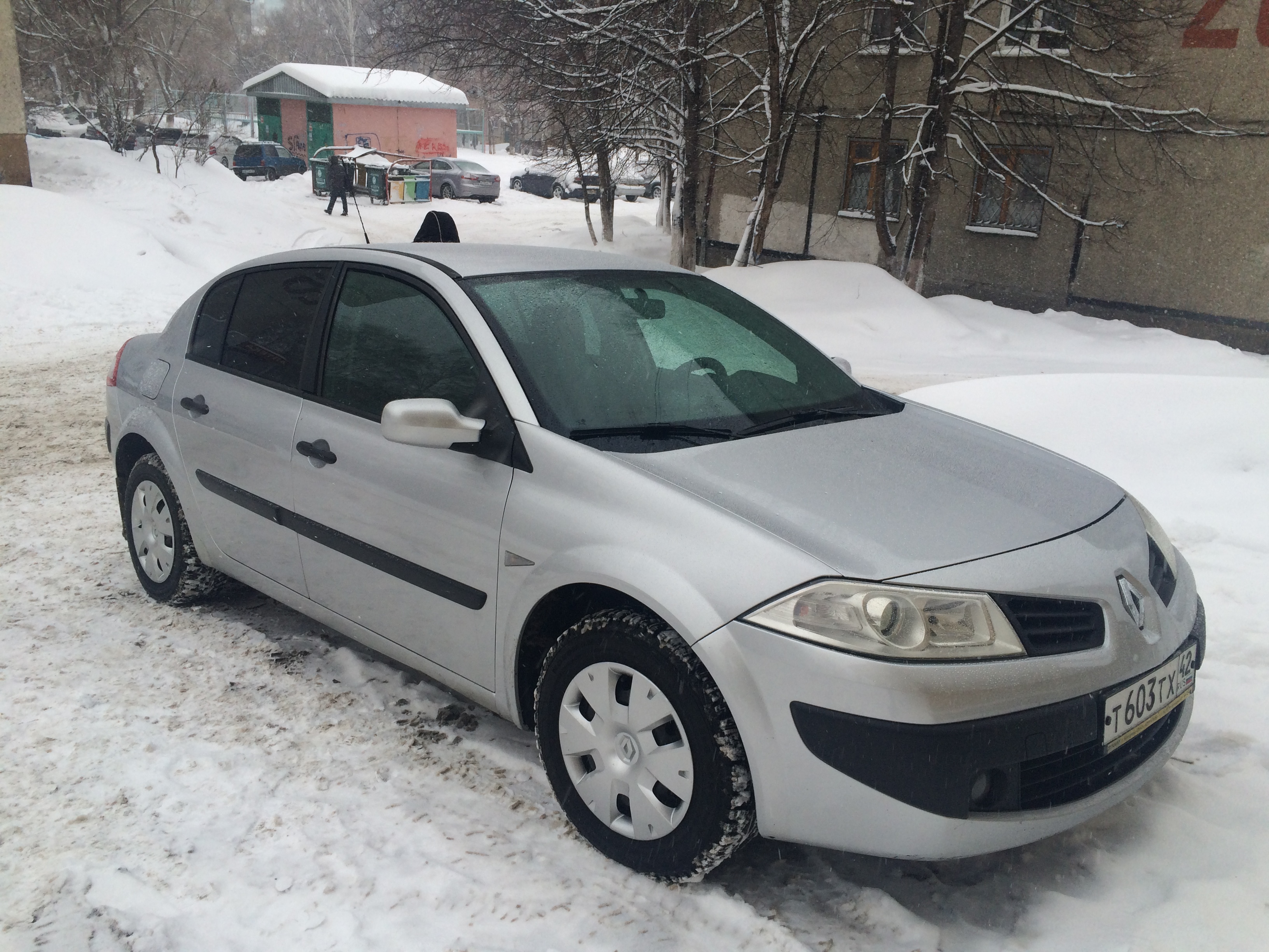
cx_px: 634
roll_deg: -3.0
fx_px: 1063
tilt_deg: -19.6
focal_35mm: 29
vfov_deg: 48.2
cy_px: 476
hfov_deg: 61.7
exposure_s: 1/244
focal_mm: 4.15
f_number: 2.2
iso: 32
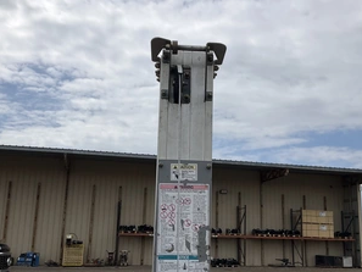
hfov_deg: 47.8
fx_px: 408
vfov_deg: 36.8
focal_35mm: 39
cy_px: 154
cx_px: 193
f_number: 1.8
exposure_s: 1/5263
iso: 25
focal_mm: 3
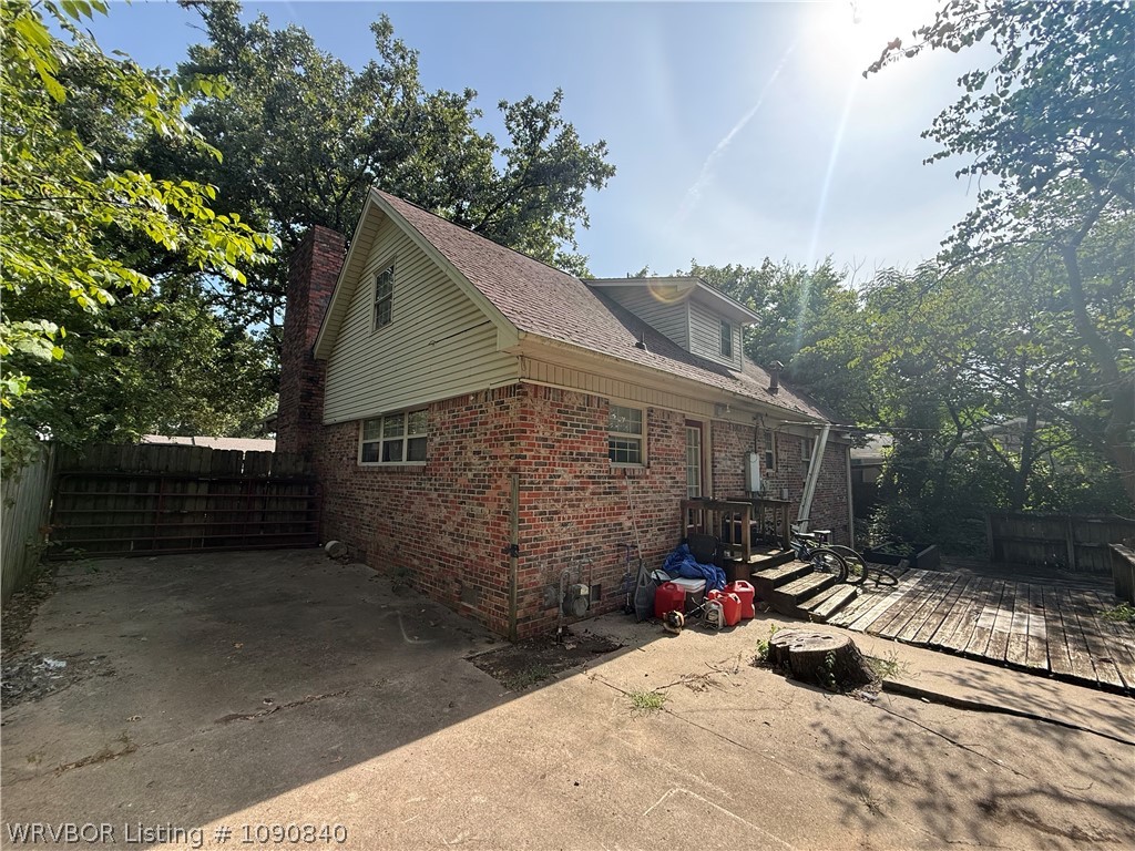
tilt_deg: +6.6
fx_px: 459
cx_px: 568
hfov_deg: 102.1
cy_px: 426
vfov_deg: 85.7
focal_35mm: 14
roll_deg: -1.8
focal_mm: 2.22
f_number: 2.2
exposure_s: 1/686
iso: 64
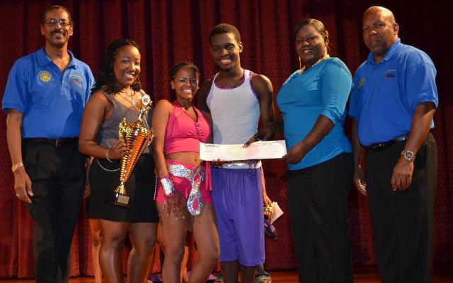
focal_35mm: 46
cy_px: 142
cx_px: 227
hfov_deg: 43.5
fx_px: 568
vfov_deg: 28.0
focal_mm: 30
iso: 800
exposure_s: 1/60
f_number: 4.2
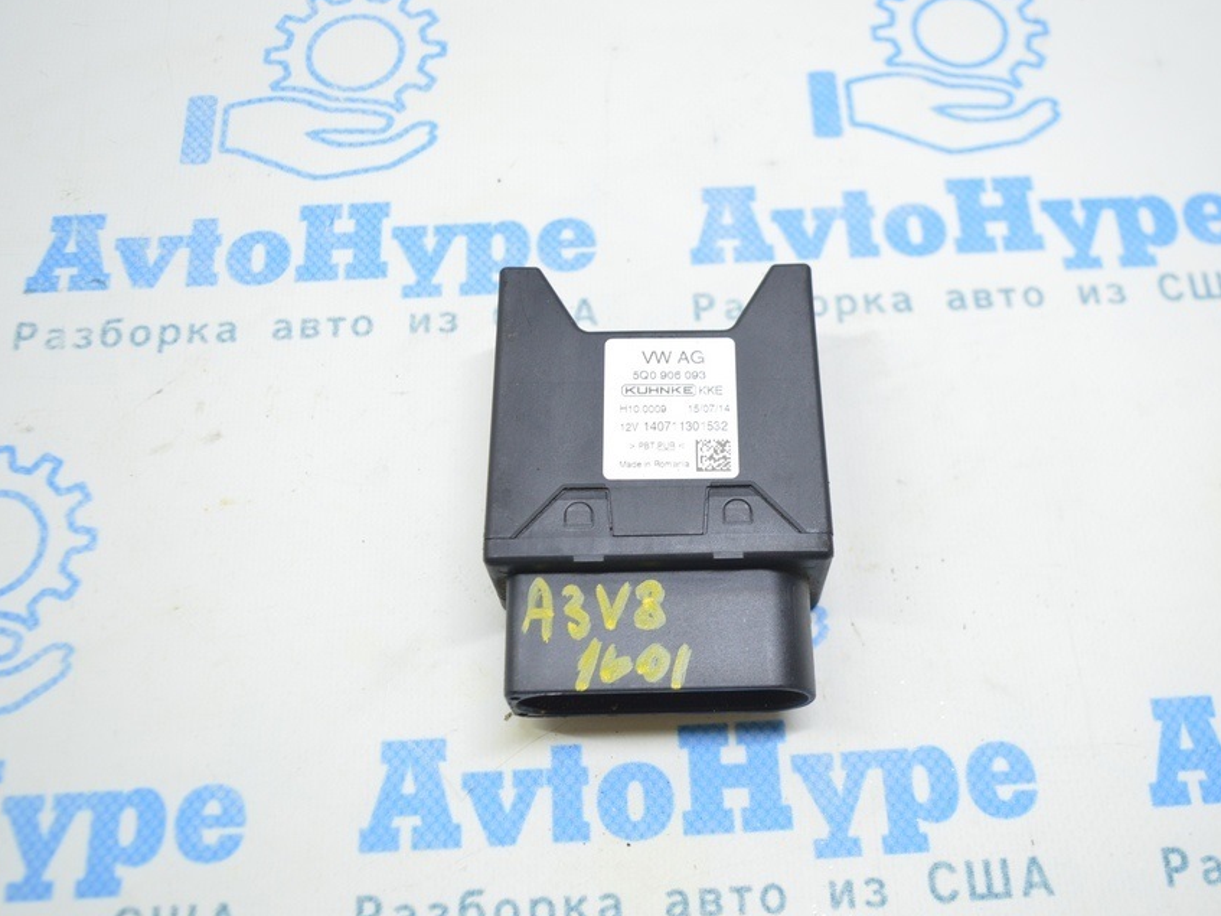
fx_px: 1290
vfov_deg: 39.1
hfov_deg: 50.6
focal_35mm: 37
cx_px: 660
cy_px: 461
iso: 400
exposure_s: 1/40
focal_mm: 21
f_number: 3.8
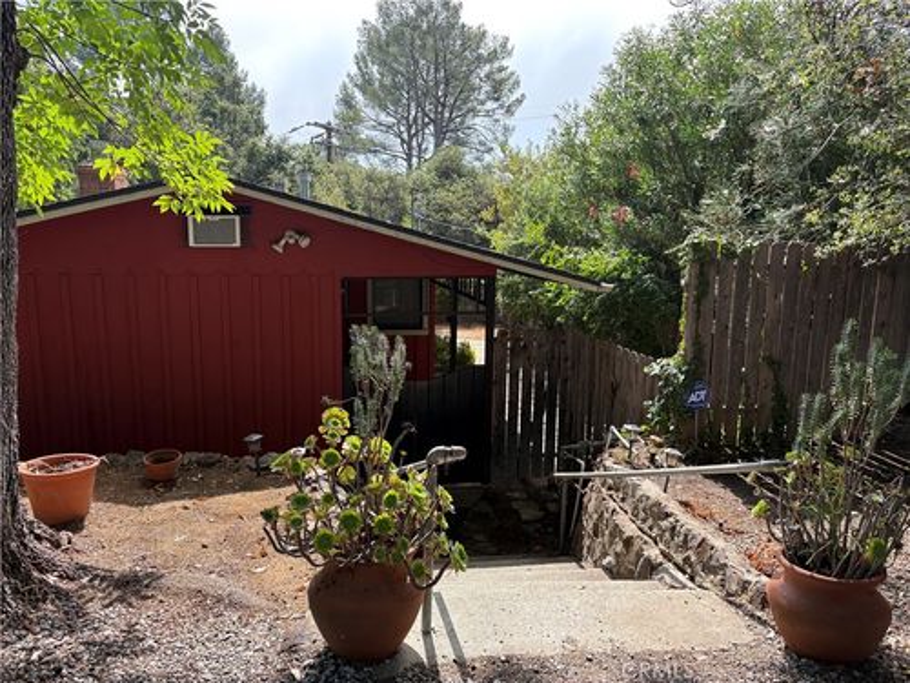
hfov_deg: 67.3
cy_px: 342
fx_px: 683
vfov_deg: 53.1
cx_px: 455
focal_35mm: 26
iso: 50
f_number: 1.6
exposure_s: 1/907
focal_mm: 5.96
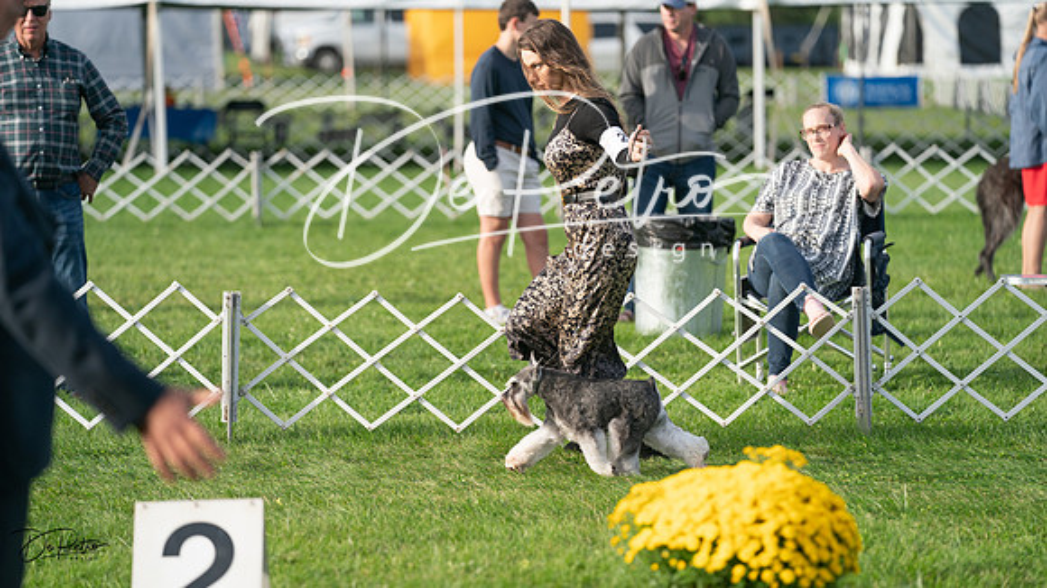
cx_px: 524
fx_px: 4768
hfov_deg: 12.5
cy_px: 294
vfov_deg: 7.1
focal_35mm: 172
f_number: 3.2
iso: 400
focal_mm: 164
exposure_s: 1/2000
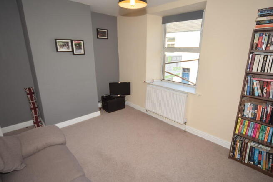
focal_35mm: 18
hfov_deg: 90.0
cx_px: 136
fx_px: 137
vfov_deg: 67.4
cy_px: 91
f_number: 4.5
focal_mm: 12
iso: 100
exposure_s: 1/60
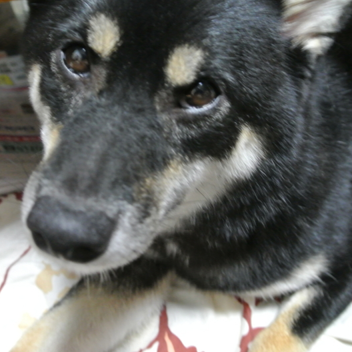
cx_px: 155
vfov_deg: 41.9
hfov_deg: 41.8
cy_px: 178
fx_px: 460
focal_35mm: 40
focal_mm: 11.8
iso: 1600
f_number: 3.8
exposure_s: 1/15
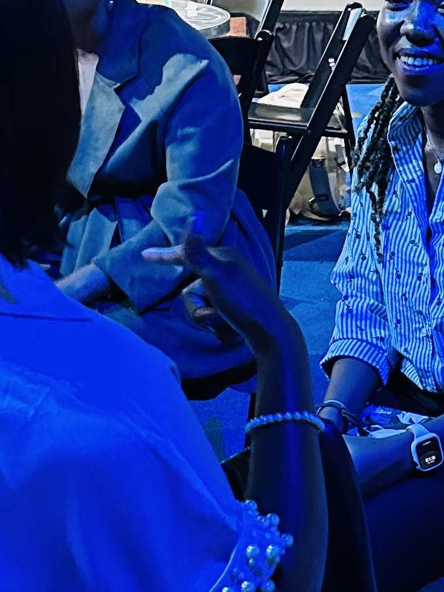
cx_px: 455
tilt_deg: -13.6
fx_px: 1642
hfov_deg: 15.1
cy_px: 226
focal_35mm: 96
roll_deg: -0.2
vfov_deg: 20.4
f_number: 1.78
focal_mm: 6.86
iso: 1000
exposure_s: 1/30
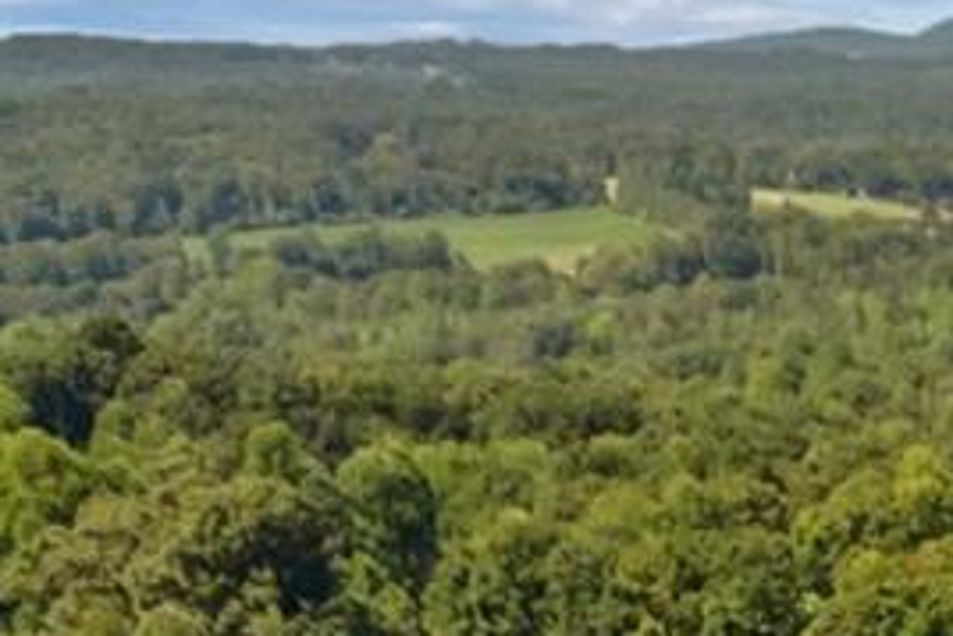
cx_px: 1700
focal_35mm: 168
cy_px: 2070
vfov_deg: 7.1
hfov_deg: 11.4
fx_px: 4450
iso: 100
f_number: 2.8
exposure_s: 1/800
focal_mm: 8.38
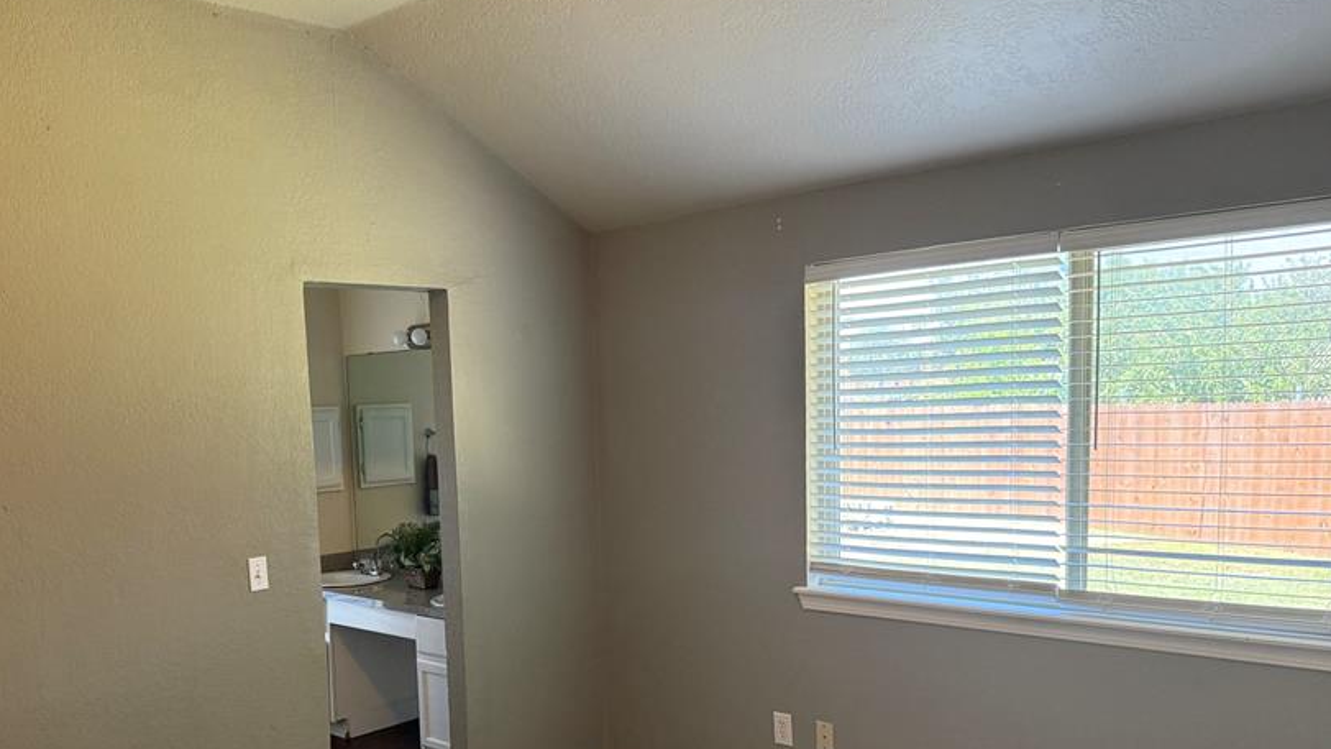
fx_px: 1165
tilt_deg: -5.9
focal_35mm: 33
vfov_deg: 35.1
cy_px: 527
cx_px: 509
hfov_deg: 58.8
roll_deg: +1.7
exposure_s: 1/60
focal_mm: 6.76
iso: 200
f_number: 1.78
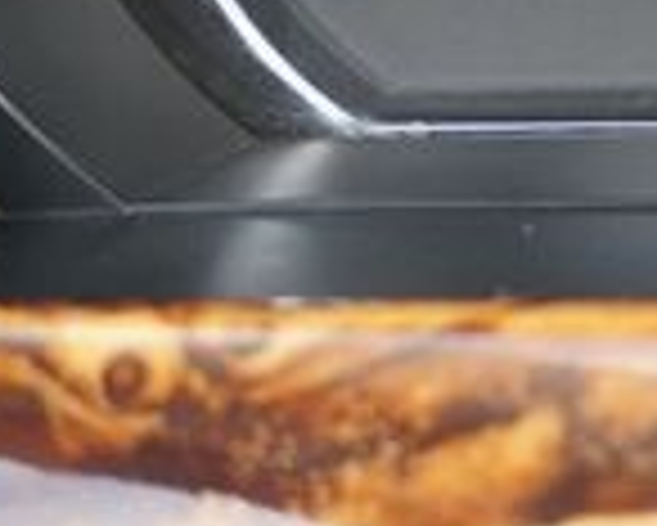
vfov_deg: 7.9
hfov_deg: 9.4
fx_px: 3717
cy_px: -400
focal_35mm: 191
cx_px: 1377
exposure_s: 1/60
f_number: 5
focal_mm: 31
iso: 400
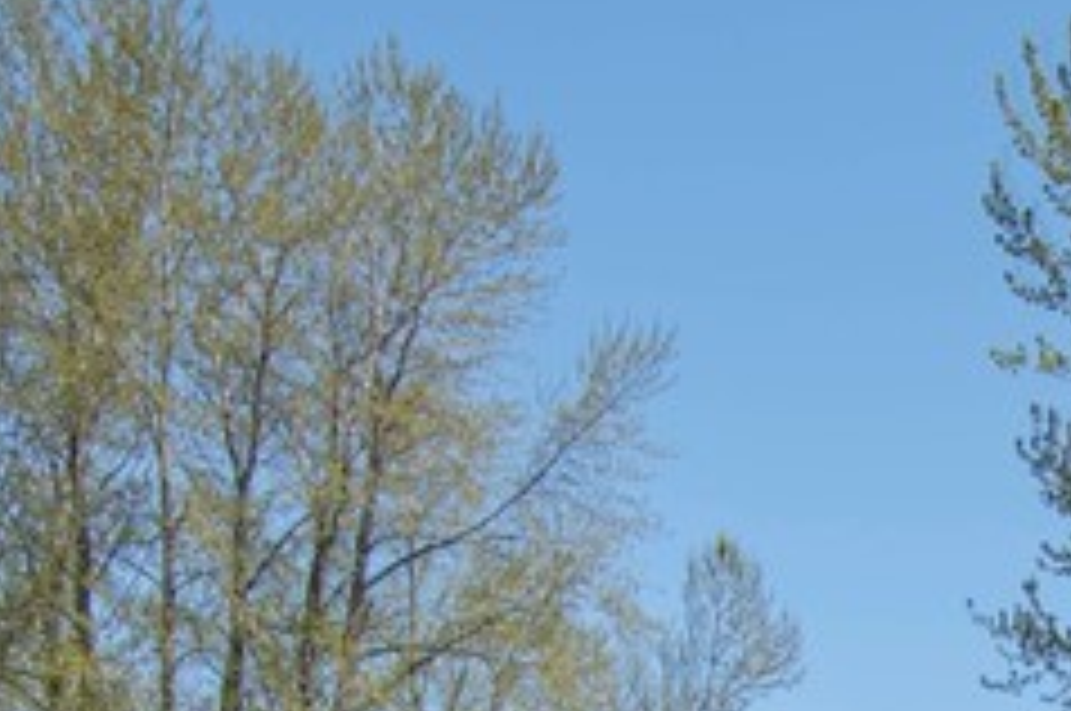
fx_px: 2237
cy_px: 1424
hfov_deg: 21.4
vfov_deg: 14.8
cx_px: 1719
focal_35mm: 75
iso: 200
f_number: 5
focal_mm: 11
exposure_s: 1/2000
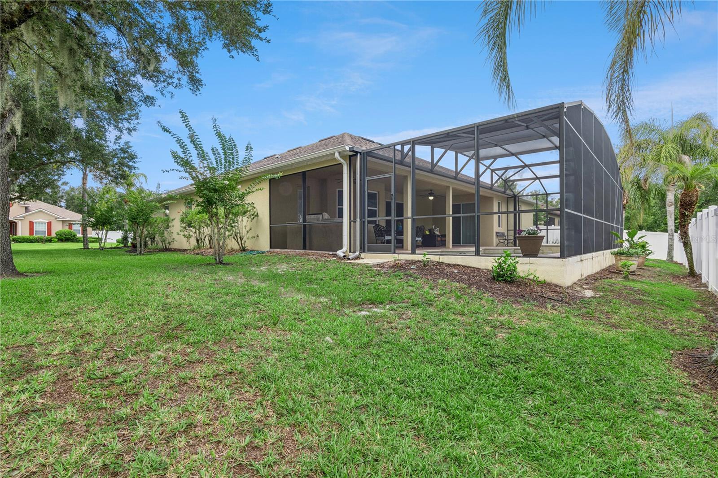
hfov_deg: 96.7
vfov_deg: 73.7
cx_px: 359
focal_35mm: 16
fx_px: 319
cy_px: 239
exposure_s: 1/6
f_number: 20
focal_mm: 16
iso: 125
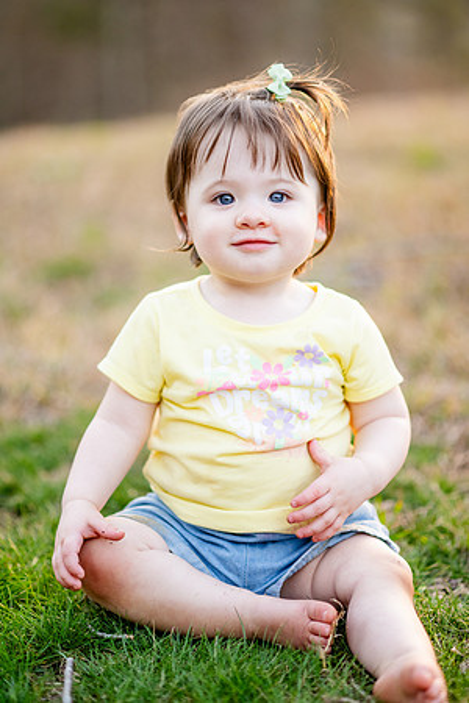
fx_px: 1661
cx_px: 234
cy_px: 352
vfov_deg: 23.9
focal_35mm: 85
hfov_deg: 16.1
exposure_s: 1/400
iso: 500
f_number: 2
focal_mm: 85
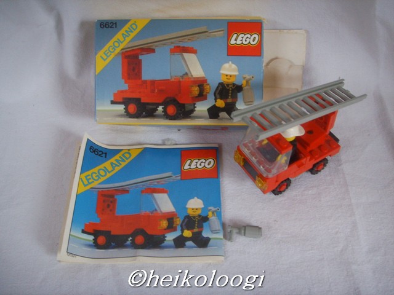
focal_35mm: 39
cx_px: 197
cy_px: 148
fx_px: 444
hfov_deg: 47.9
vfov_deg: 36.8
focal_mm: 6.6
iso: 152
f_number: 3.5
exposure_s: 1/15
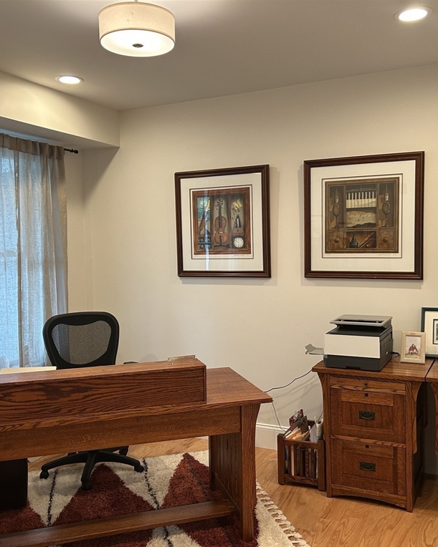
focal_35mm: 34
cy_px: 274
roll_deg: +1.2
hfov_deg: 43.3
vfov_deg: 52.8
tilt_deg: -3.0
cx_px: 237
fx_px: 551
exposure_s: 1/120
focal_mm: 5.7
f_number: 1.5
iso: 125
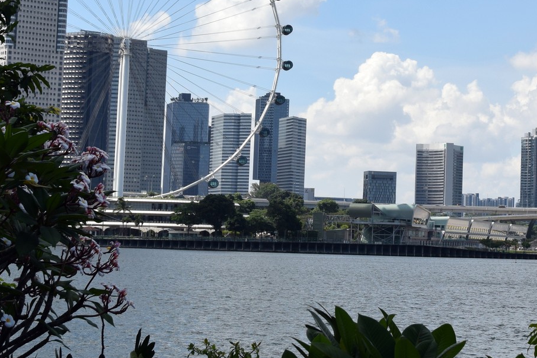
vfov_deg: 14.6
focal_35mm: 93
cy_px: 80
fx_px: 1387
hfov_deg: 21.7
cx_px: 407
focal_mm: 26
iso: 200
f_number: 10
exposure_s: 1/400
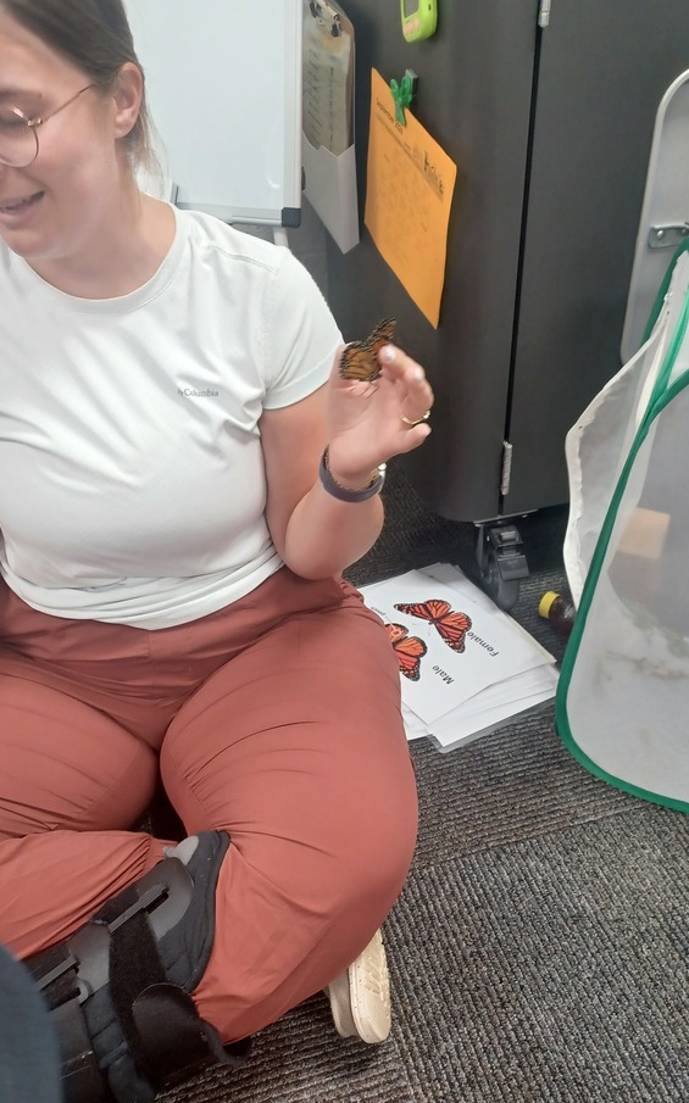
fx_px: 902
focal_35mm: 30
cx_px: 361
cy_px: 568
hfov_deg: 41.8
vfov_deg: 62.9
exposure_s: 1/40
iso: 320
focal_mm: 4.6
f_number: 1.8
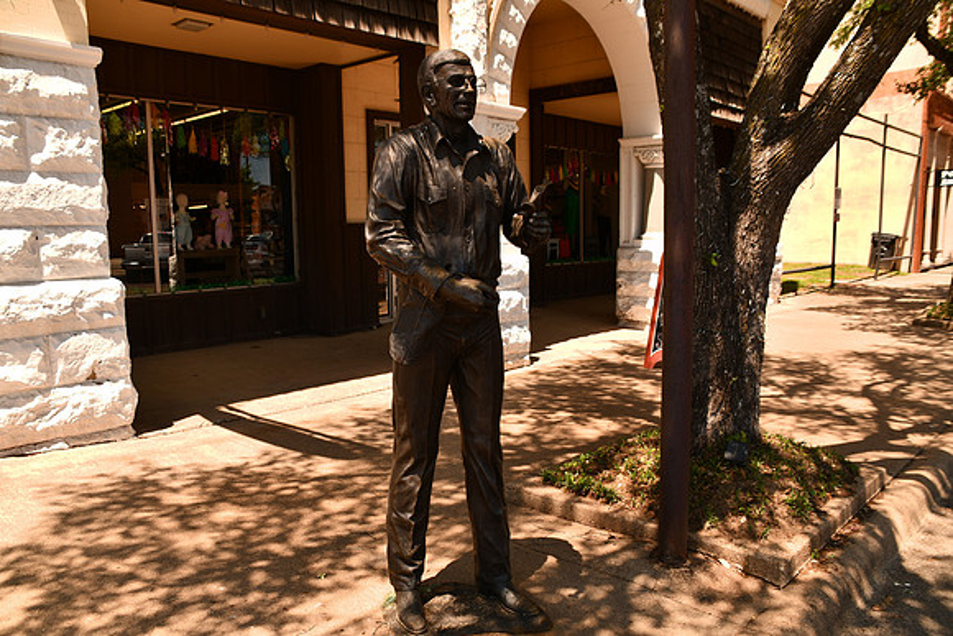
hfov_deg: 67.4
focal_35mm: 27
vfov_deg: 48.0
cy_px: 318
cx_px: 476
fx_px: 715
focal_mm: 18
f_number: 6.3
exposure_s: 1/125
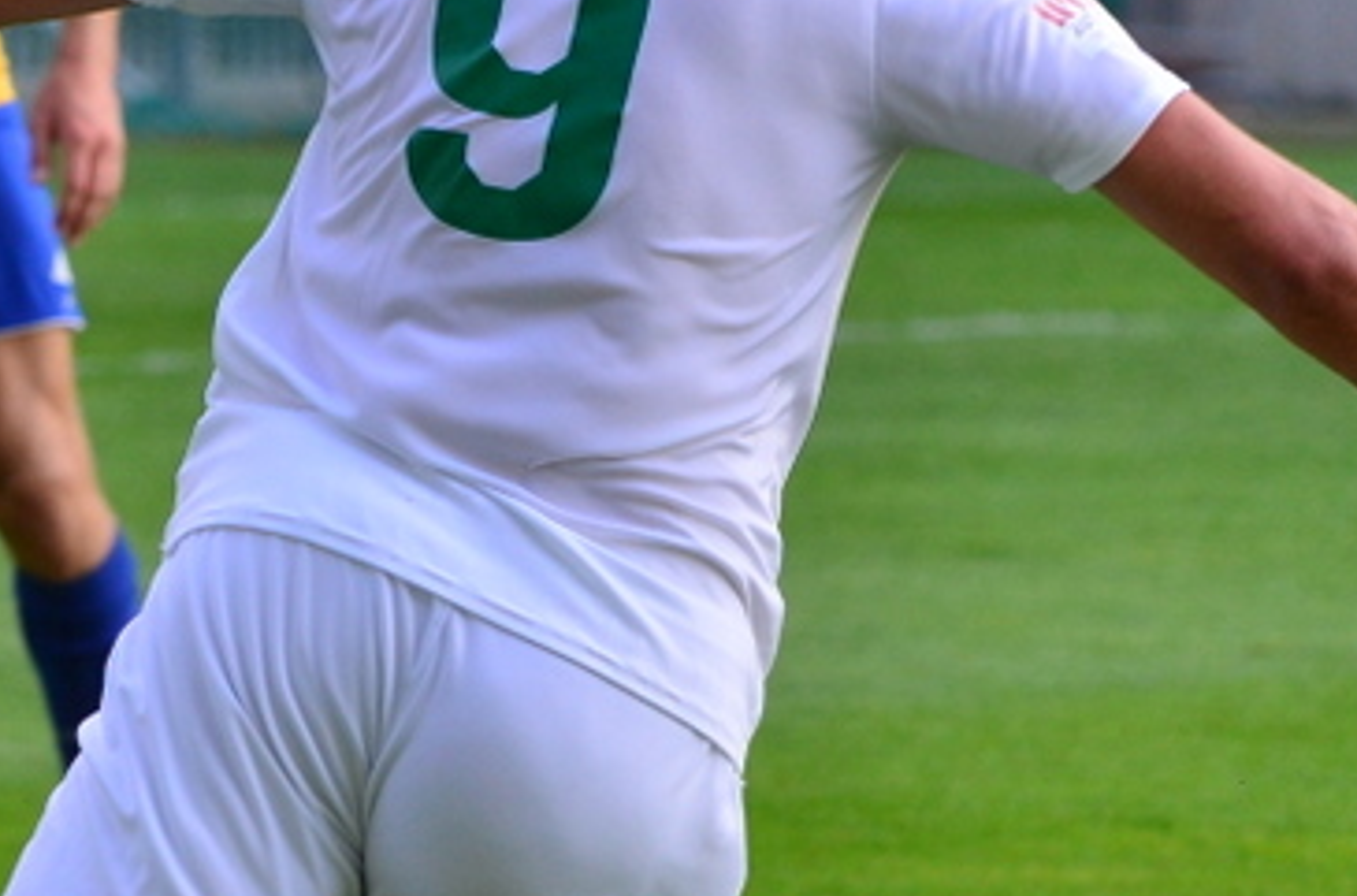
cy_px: 288
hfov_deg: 3.1
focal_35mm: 667
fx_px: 25053
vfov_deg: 2.0
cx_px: 364
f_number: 5.6
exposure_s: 1/500
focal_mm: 135
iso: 450
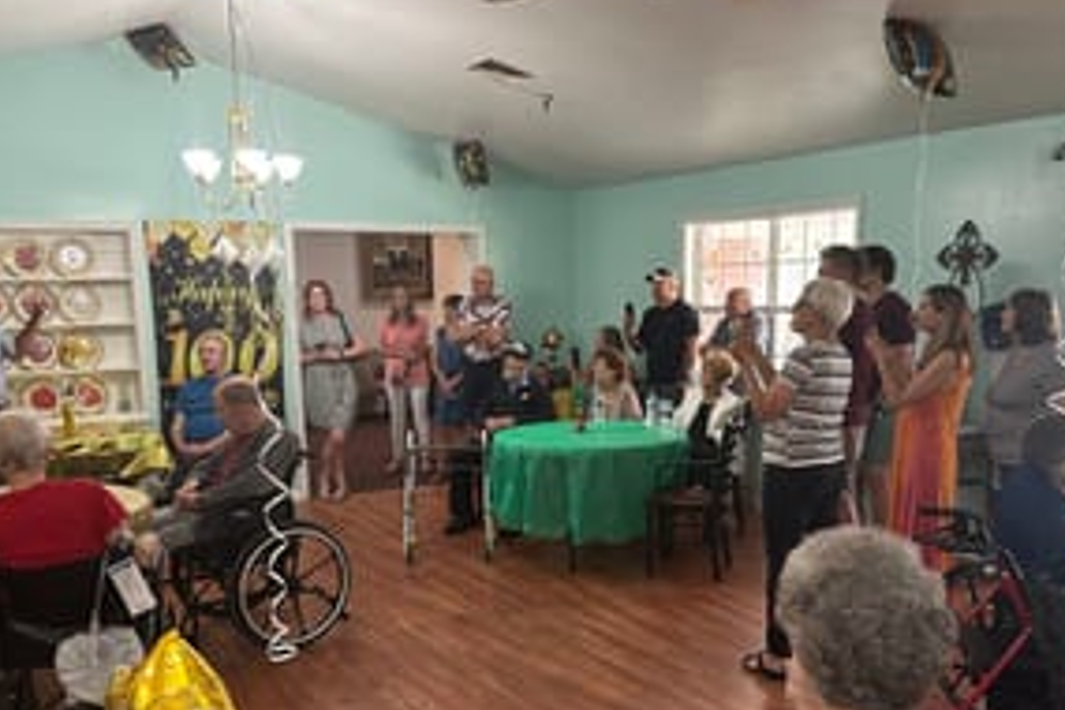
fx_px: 1035
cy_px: 452
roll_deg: +1.2
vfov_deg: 37.6
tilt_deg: -9.5
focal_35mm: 35
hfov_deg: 54.4
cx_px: 553
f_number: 1.78
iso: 200
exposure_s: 1/60
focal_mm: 6.86
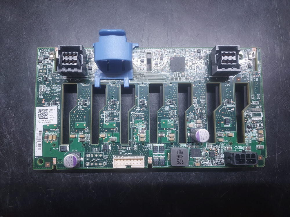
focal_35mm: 24
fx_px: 201
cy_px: 108
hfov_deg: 71.6
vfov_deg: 56.8
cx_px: 145
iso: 400
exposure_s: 1/60
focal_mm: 4.6
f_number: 1.8
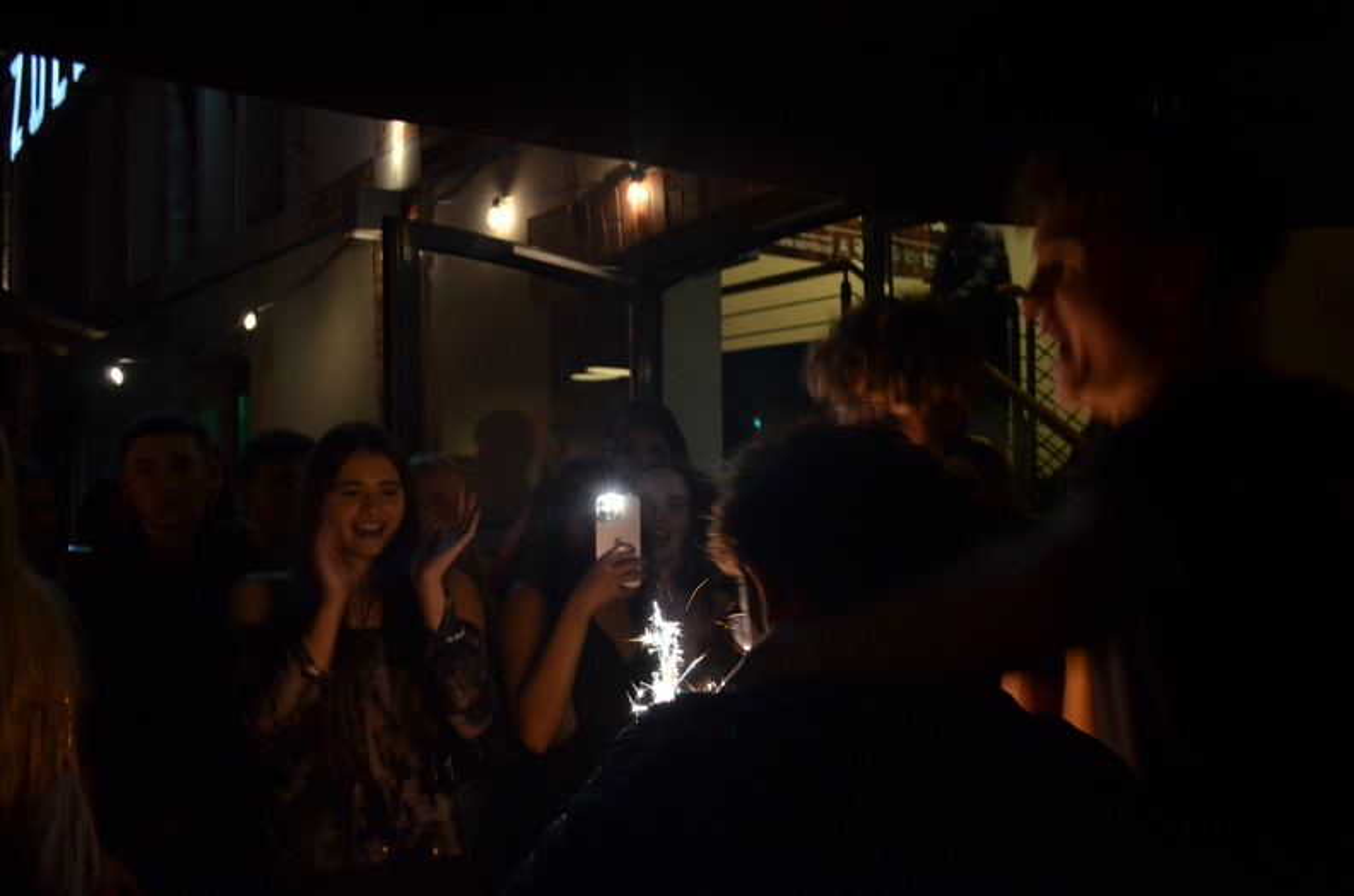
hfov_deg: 53.2
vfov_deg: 36.7
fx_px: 1351
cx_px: 677
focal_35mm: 36
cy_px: 448
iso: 800
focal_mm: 24
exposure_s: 1/50
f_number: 4
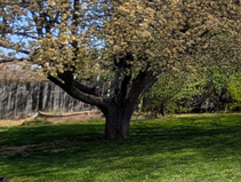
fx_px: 404
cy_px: 34
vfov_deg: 24.9
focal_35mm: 58
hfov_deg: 19.1
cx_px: 485
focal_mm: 2.02
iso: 50
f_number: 1.7
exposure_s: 1/3906
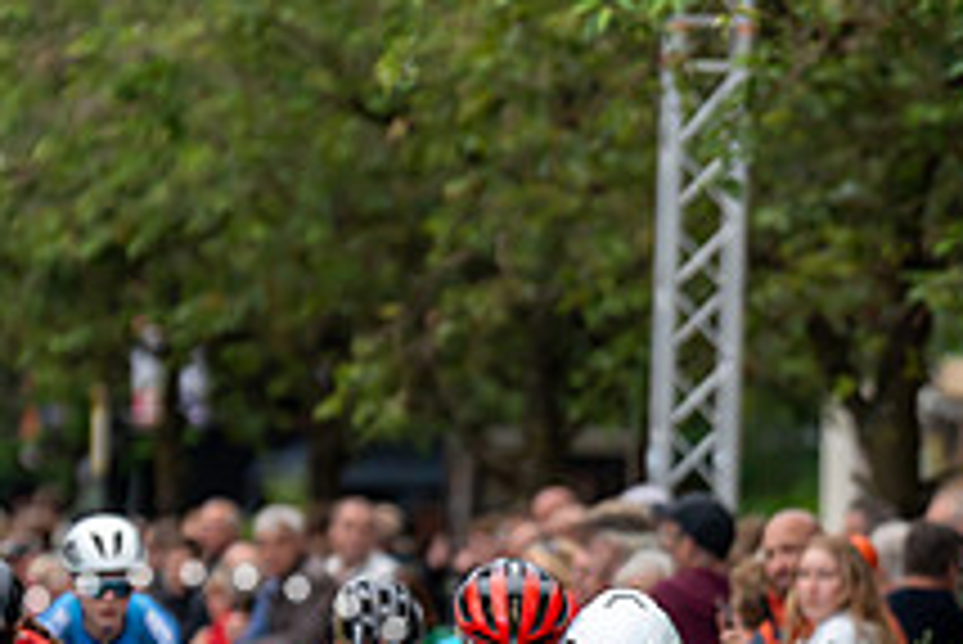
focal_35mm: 377
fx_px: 10091
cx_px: 891
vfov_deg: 3.6
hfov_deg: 5.5
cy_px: 754
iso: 800
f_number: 2.8
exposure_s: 1/800
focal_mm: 139
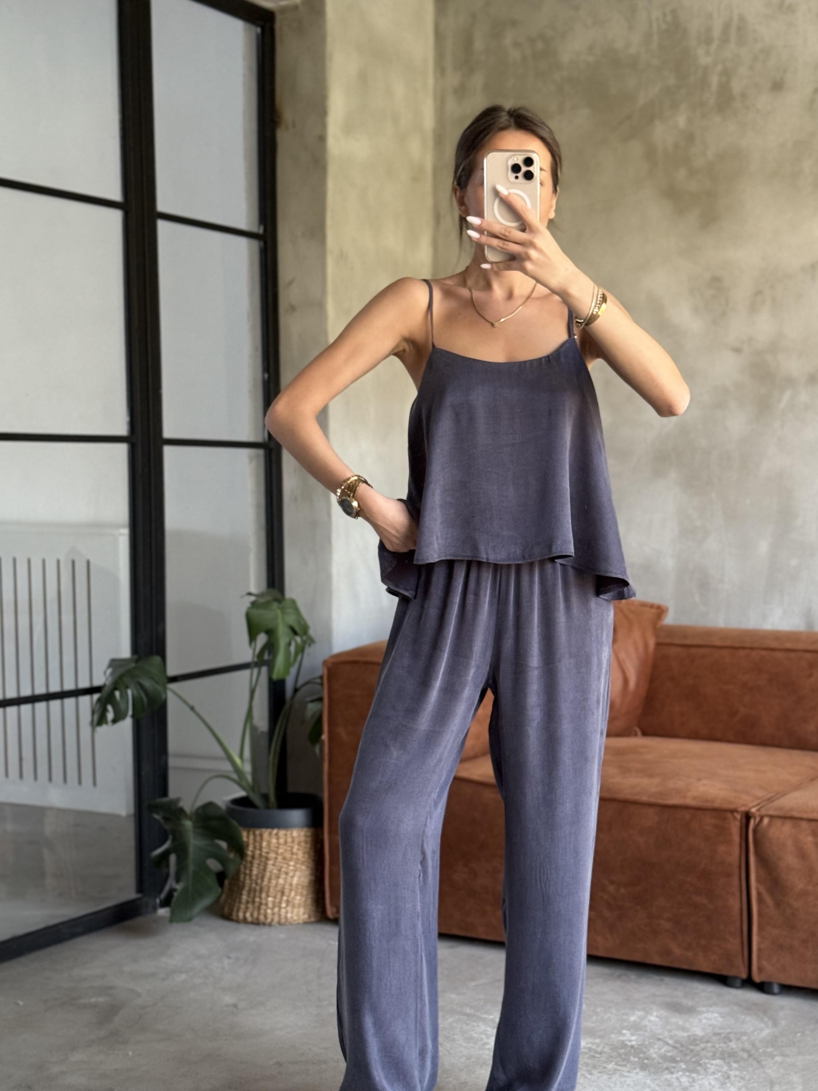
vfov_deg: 32.7
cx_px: 485
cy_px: 562
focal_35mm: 59
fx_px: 1859
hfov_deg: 24.8
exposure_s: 1/60
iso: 200
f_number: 1.78
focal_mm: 6.76
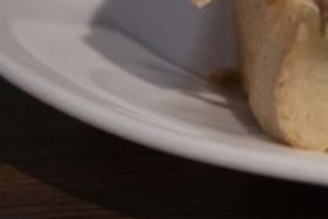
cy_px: -98
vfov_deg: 6.2
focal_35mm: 218
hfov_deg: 8.8
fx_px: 1986
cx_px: 718
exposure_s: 1/160
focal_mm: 46
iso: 1600
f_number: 5.6
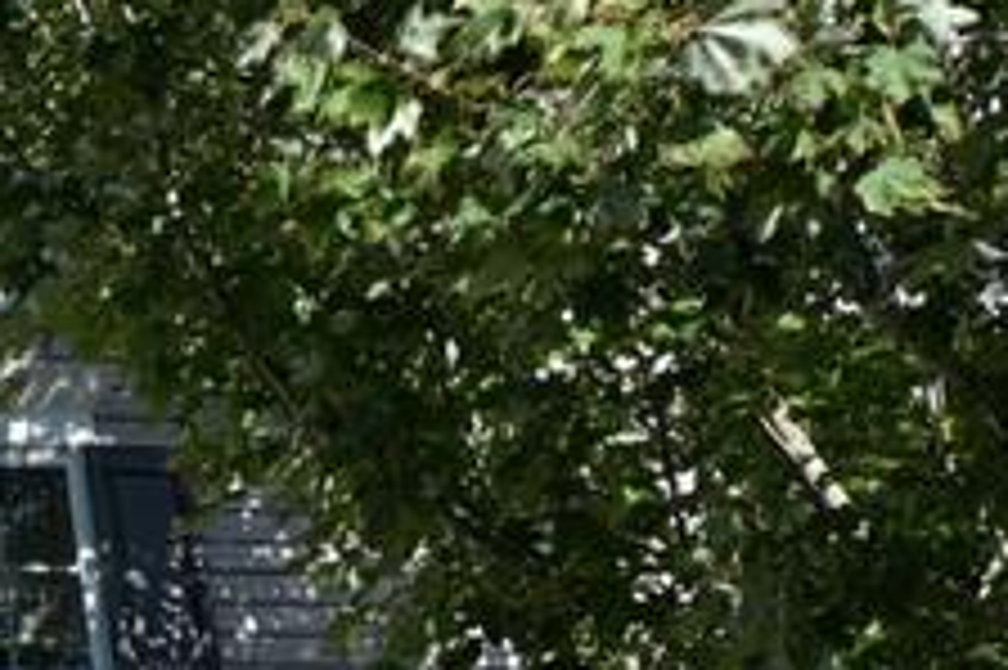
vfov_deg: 13.7
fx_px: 2518
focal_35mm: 90
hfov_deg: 16.2
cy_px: 1178
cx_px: -1130
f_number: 8
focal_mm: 14
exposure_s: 1/640
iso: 400
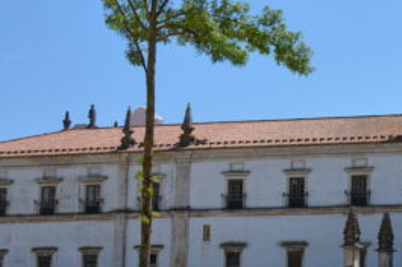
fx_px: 1327
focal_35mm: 119
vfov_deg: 11.5
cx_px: 555
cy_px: 102
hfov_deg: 16.1
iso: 100
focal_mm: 28
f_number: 8
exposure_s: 1/250
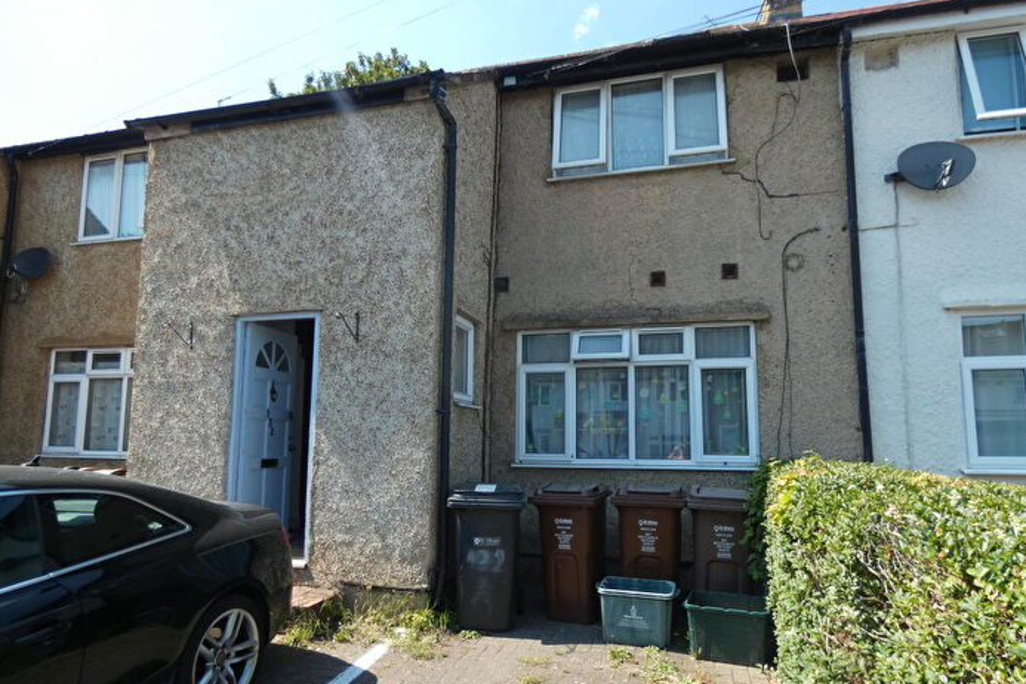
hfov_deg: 81.2
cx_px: 515
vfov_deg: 59.4
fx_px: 598
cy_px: 371
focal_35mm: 21
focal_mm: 3.6
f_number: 2.8
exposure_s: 1/500
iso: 80
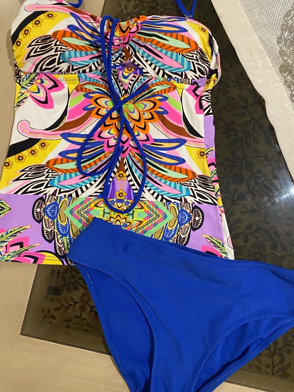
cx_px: 147
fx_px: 294
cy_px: 196
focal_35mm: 26
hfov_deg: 53.1
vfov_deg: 67.3
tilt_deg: -87.4
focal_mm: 4.25
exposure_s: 1/33
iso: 640
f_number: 1.8
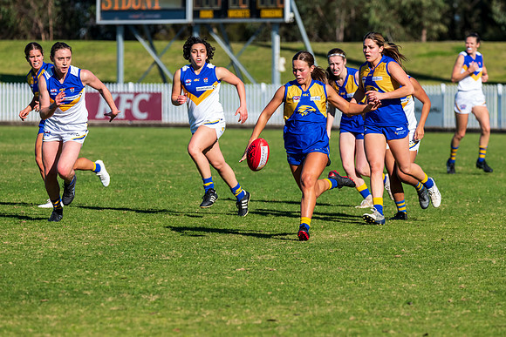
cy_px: 176
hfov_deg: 6.2
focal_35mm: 334
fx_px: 4695
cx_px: 264
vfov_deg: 4.1
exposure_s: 1/2000
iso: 800
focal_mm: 320
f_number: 8
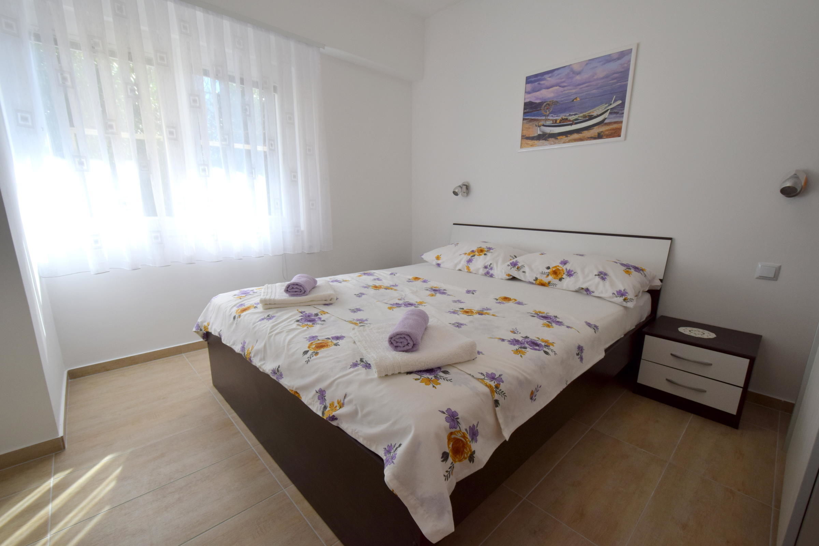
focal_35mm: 15
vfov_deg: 77.3
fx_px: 341
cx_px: 410
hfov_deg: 100.4
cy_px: 273
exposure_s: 1/250
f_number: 8
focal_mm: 10
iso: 400
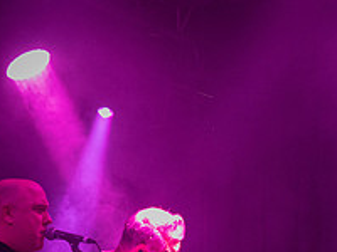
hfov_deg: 8.4
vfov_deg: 6.3
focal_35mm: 232
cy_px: 352
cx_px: 396
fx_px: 2259
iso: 2000
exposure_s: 1/125
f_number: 2.8
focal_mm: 40
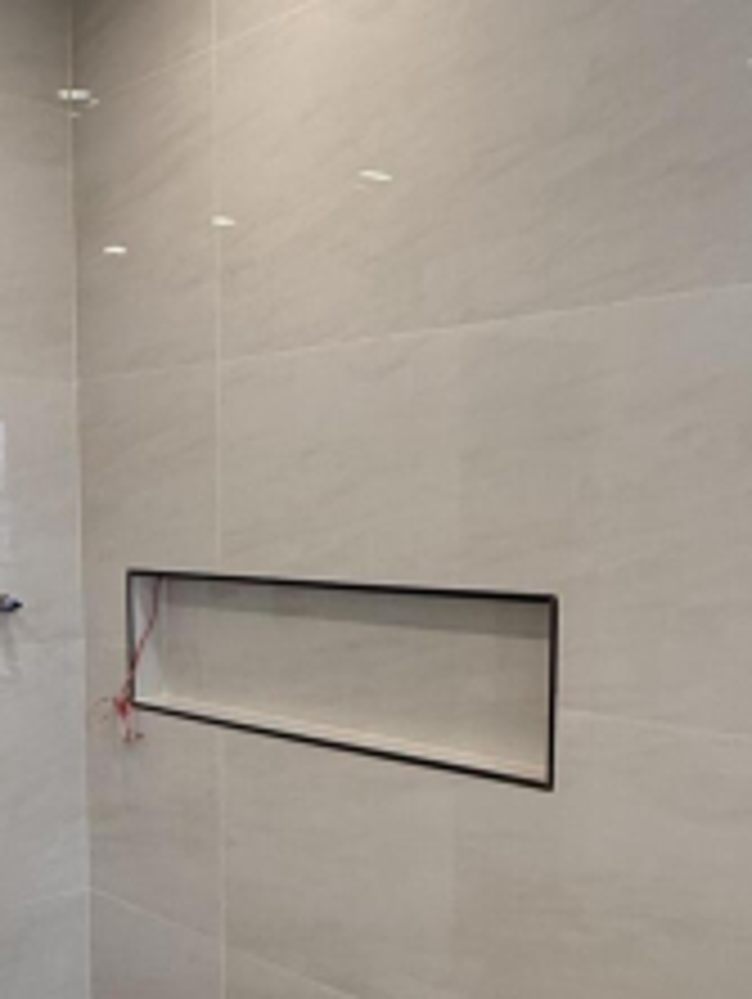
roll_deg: +0.0
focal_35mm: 42
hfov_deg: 34.4
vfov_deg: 44.2
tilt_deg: -6.9
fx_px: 1214
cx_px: 324
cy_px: 650
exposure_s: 1/120
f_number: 2.2
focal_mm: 2.22
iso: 160
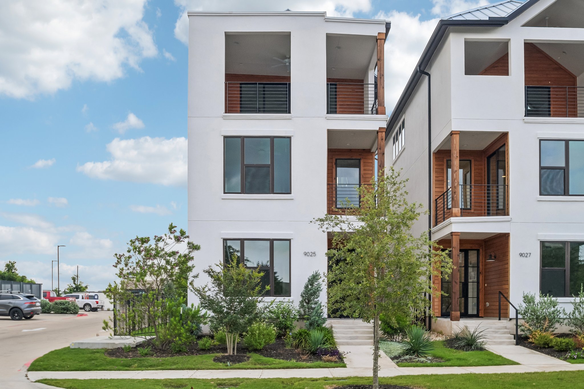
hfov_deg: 60.3
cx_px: 292
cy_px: 194
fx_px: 503
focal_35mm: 31
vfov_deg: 42.3
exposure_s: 1/320
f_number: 8
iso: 400
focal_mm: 21
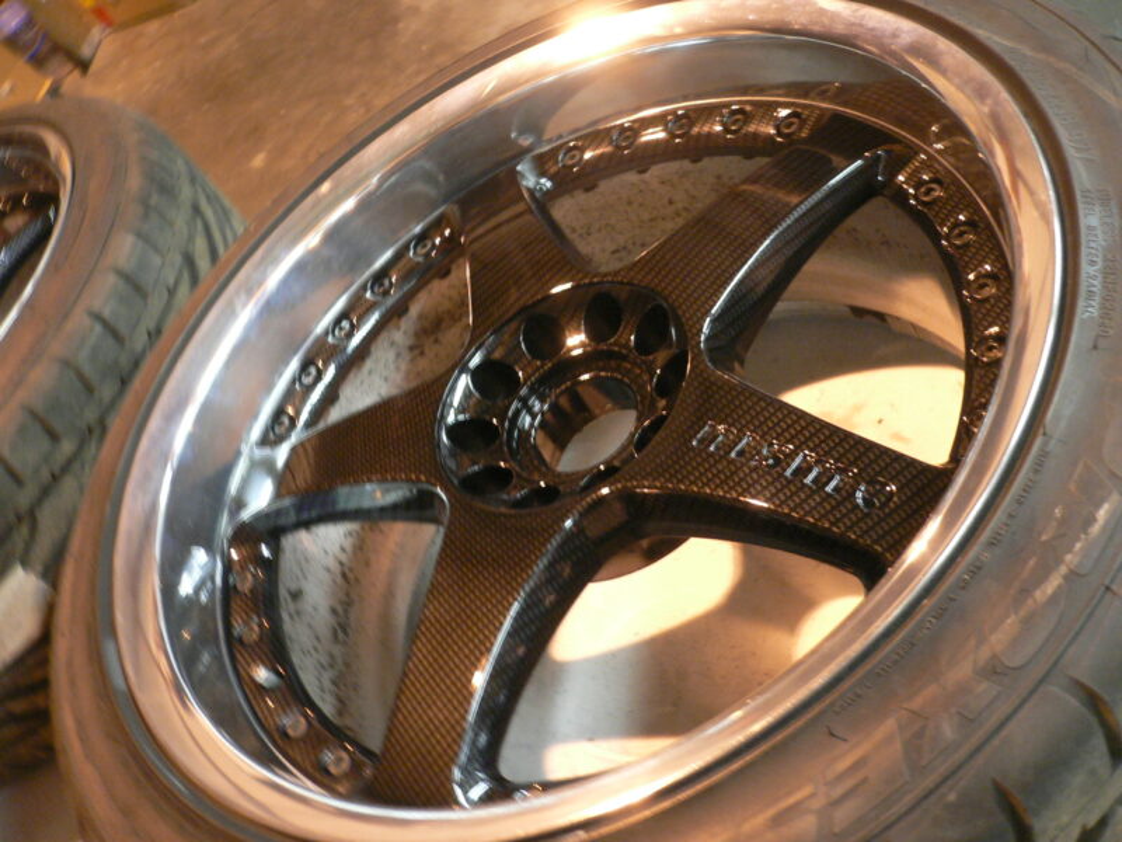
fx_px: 1134
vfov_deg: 40.7
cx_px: 561
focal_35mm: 35
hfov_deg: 52.6
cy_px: 421
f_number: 2.8
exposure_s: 1/8
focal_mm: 5.8
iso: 200
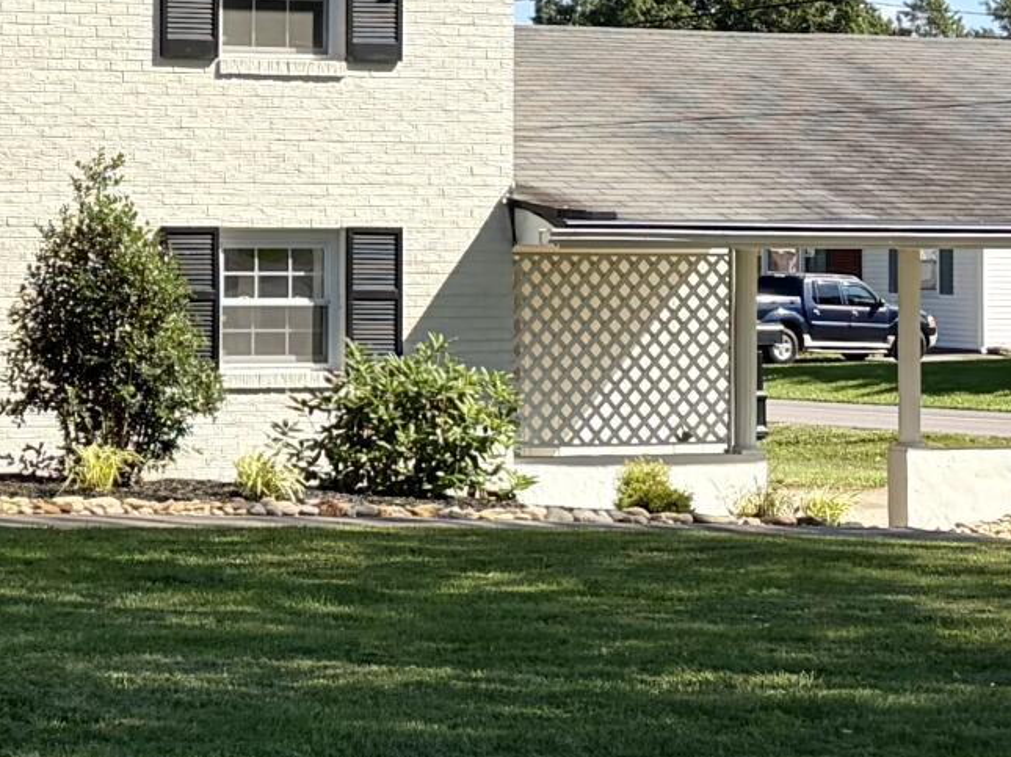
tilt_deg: +3.0
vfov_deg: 12.2
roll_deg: -0.5
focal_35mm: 121
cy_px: 124
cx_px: -185
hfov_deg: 15.7
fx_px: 3532
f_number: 1.6
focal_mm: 5.96
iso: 50
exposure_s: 1/2364
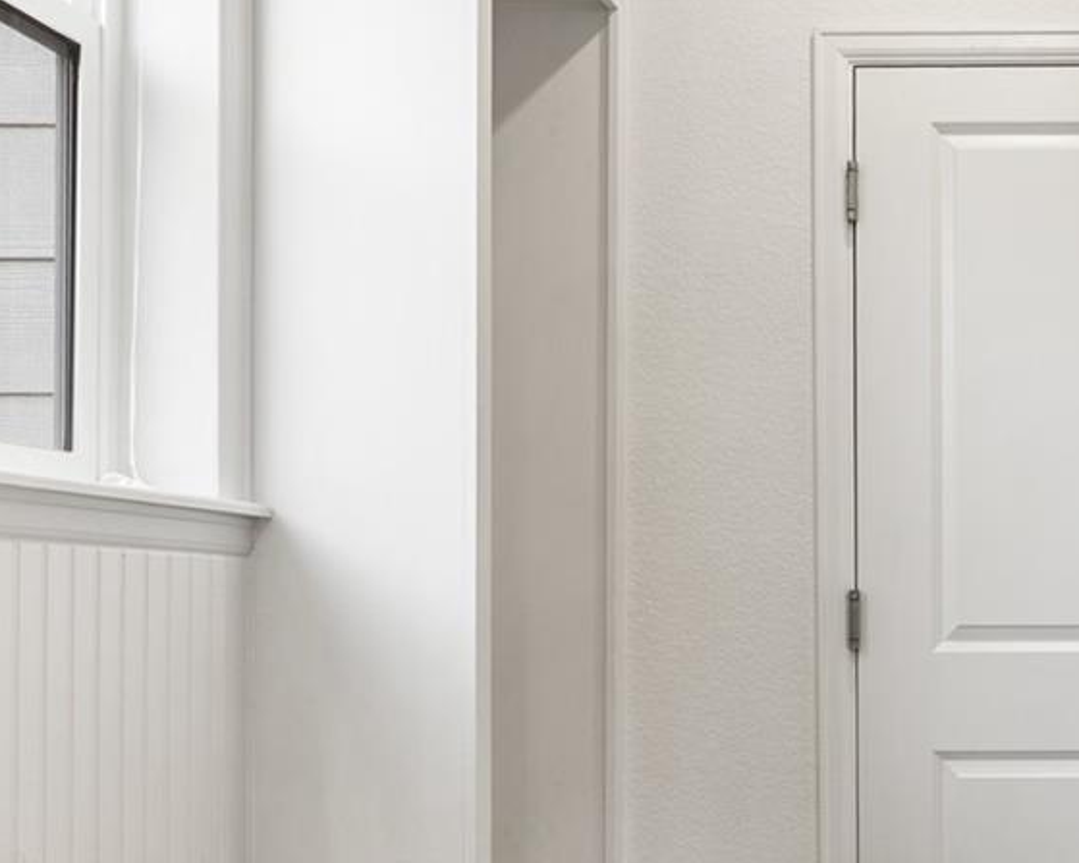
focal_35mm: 43
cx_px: 1106
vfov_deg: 34.4
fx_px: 1373
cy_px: 611
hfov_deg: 37.7
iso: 200
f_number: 8
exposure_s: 1/2
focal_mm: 16
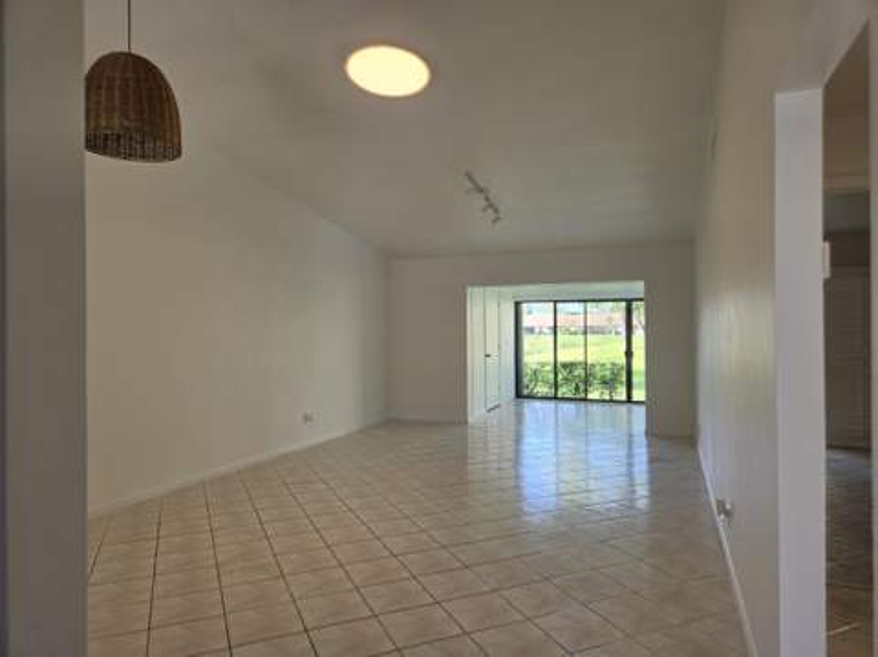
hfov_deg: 74.0
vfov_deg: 58.8
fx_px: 583
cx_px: 439
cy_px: 328
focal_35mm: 23
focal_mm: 5.4
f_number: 1.8
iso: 80
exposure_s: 1/180
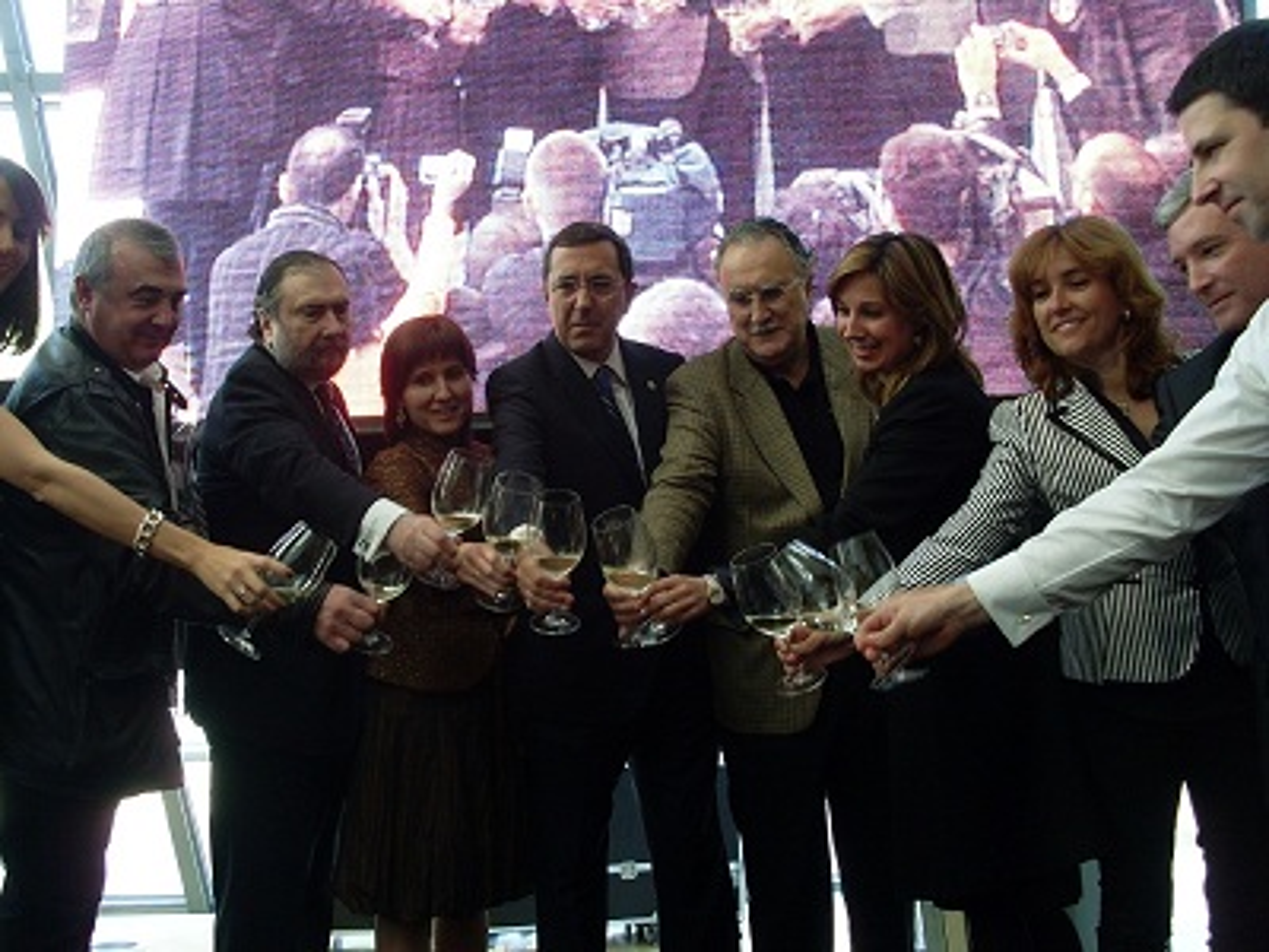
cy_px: 476
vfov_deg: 37.7
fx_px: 1393
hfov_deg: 49.0
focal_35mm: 38
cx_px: 634
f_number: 3
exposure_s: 1/60
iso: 100
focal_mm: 6.3
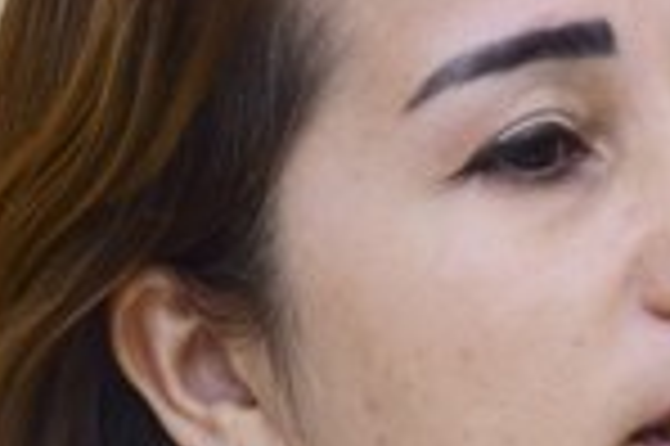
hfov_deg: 2.1
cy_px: 588
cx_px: 679
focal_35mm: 982
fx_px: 18264
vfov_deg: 1.4
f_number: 5.3
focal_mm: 95
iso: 400
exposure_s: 1/80
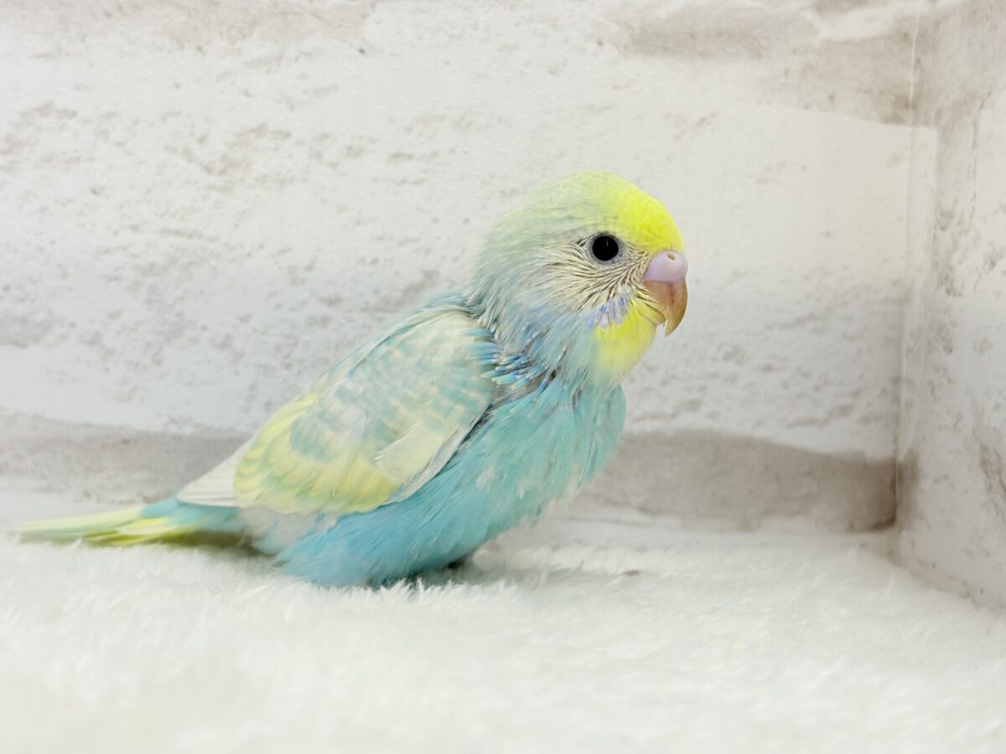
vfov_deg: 28.0
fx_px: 1511
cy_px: 377
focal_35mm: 52
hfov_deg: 36.8
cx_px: 503
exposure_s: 1/100
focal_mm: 5.96
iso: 64
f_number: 1.6
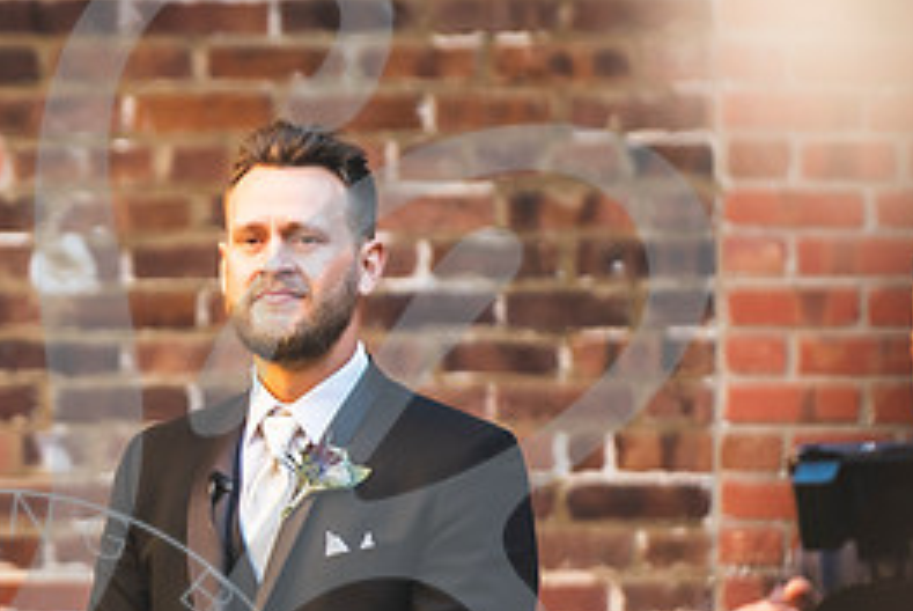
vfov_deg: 3.0
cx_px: 163
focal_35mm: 456
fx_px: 11577
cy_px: 554
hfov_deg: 4.5
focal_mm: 200
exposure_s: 1/640
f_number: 2.8
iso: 640
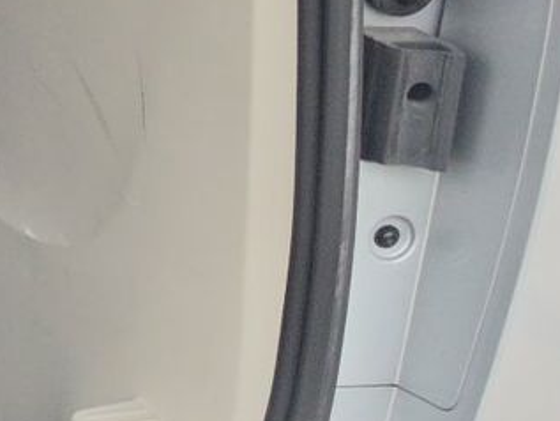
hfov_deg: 12.7
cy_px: -149
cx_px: -829
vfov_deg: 12.3
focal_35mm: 116
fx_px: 1877
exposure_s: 1/2021
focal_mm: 6.5
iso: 63
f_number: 1.4
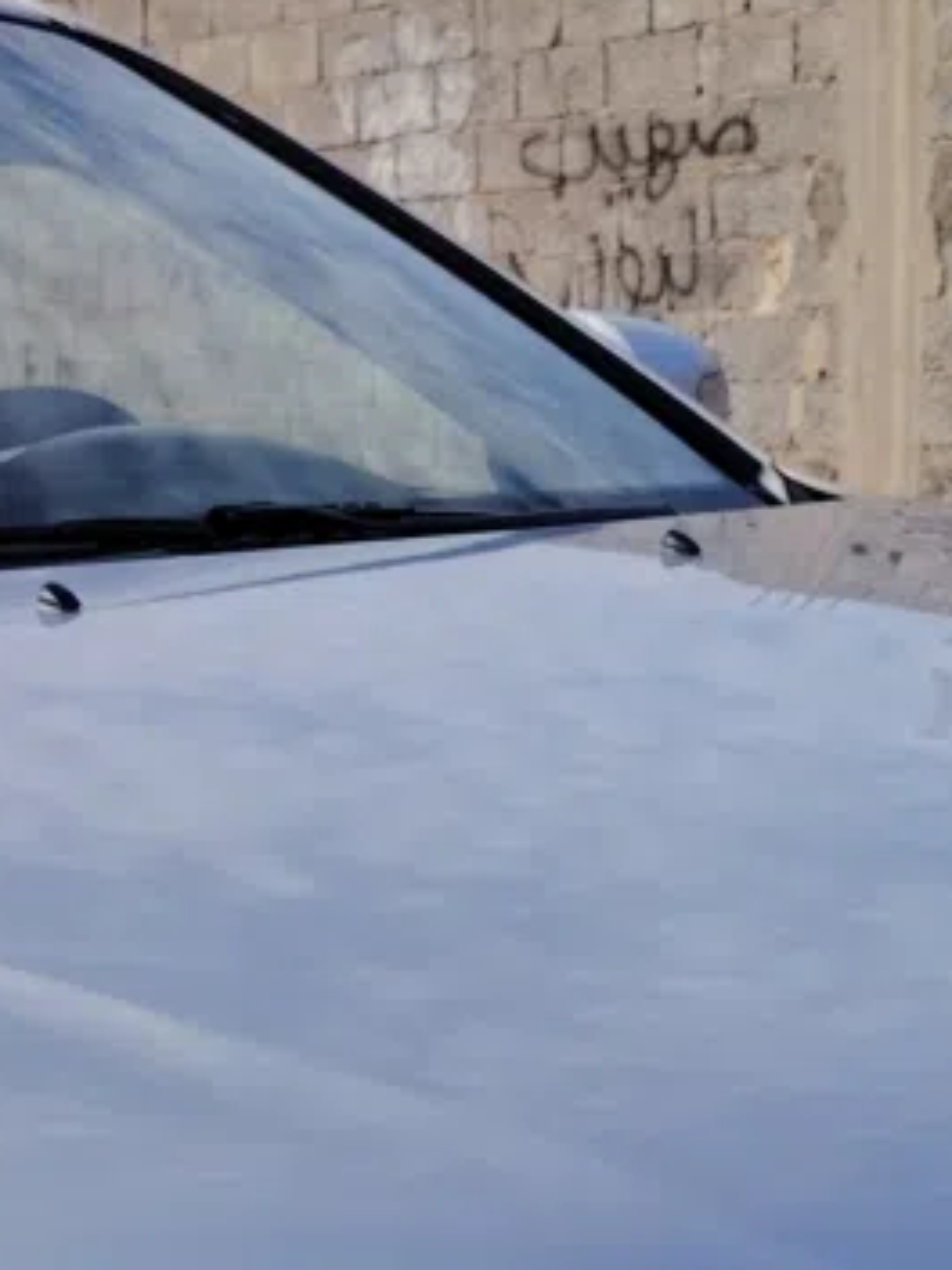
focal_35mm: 93
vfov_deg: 19.8
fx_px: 3410
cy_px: 1542
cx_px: 285
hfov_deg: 15.8
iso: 100
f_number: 1.75
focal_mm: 5.25
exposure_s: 1/485
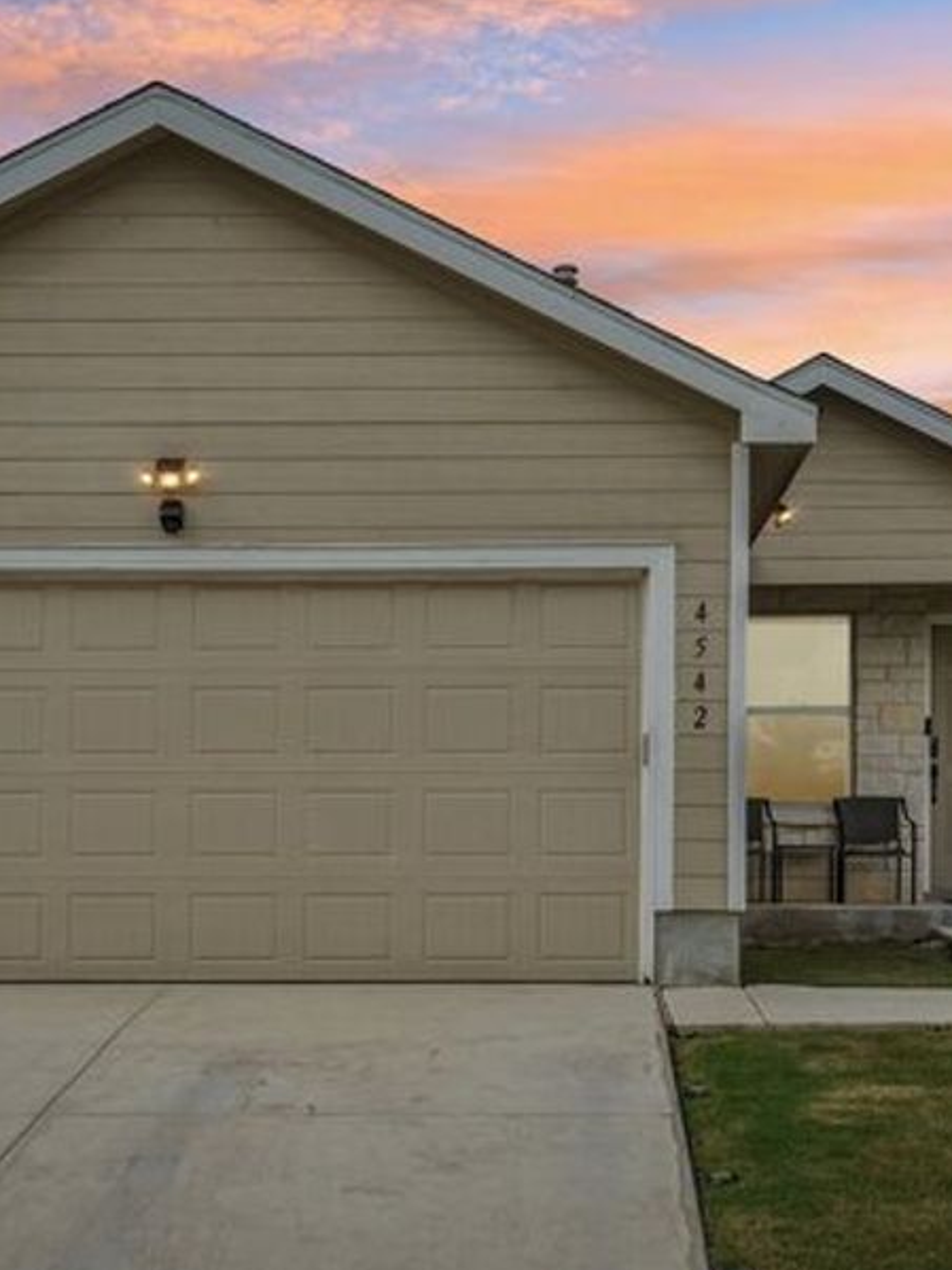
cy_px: 669
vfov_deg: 37.5
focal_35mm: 51
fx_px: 1871
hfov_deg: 28.5
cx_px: 507
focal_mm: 31
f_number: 8
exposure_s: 1/500
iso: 200
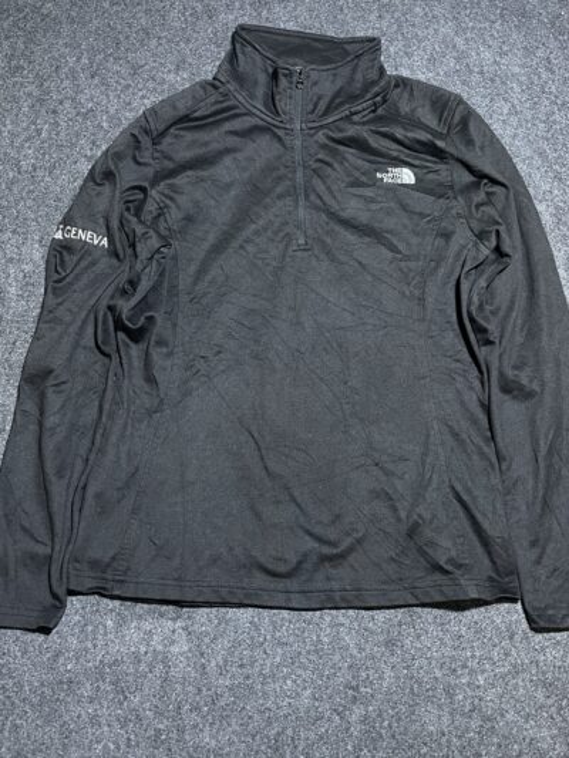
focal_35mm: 26
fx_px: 570
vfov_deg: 67.3
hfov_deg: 53.1
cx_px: 284
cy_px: 379
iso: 200
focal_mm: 4.2
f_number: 1.6
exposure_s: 1/50
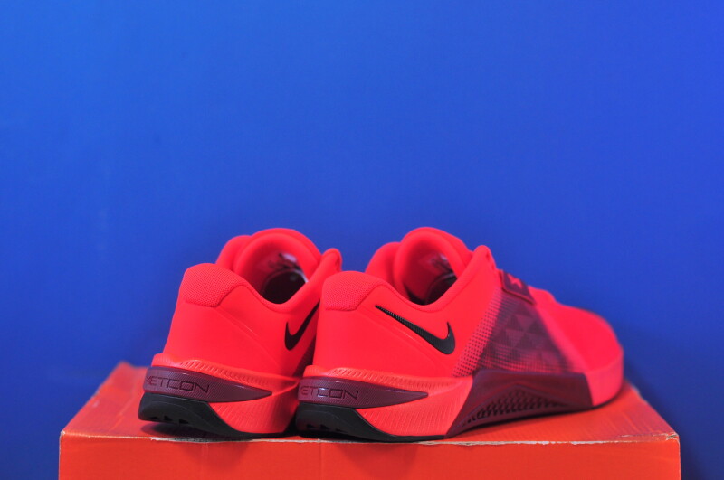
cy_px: 240
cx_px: 362
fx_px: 1506
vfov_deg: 18.1
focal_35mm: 75
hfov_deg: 27.0
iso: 250
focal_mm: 50
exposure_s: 1/320
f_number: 2.8
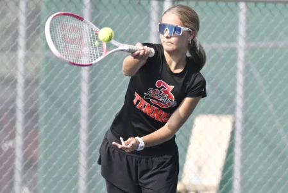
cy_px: 96
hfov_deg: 10.3
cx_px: 144
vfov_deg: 6.9
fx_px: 1601
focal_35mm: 200
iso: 160
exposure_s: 1/1600
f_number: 3.2
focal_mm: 200
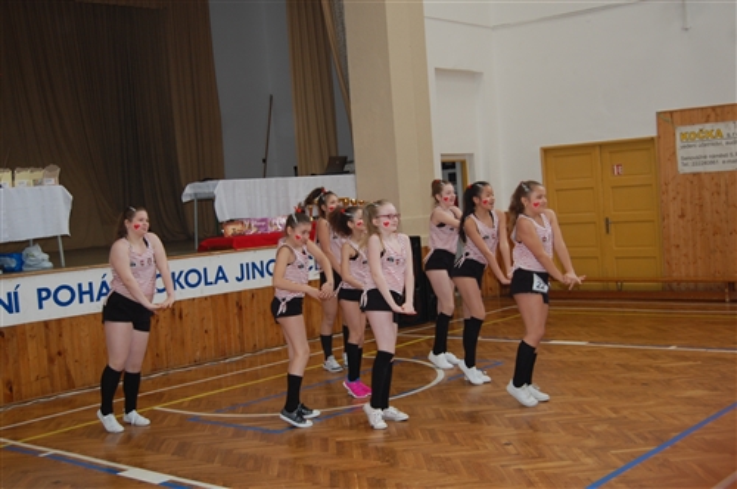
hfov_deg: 42.4
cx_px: 368
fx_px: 951
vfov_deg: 28.9
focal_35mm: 46
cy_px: 244
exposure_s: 1/60
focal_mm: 31
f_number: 4.5
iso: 400
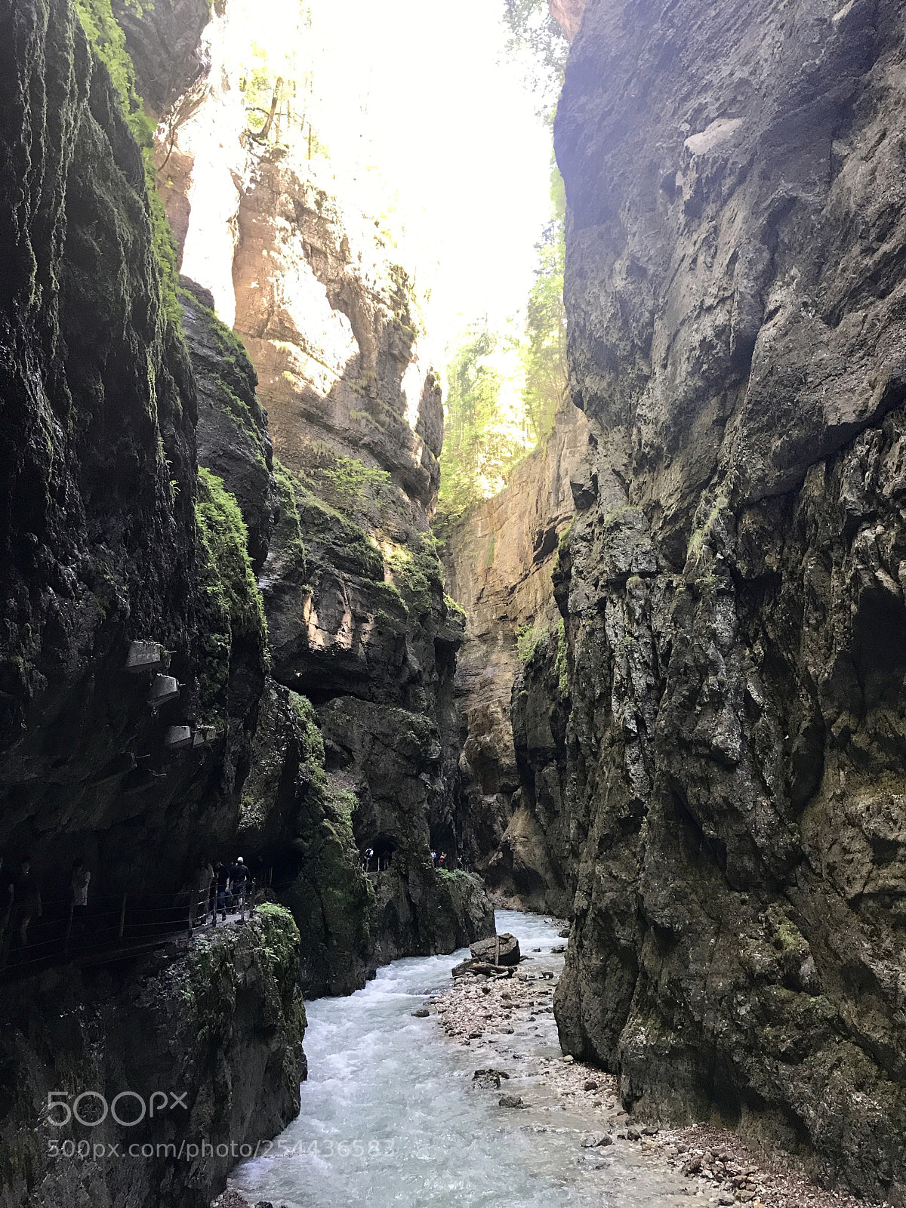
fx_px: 977
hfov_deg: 49.7
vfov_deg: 63.4
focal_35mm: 28
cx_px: 453
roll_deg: +1.1
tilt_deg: +16.6
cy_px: 604
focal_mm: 3.99
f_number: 1.8
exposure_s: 1/33
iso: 32
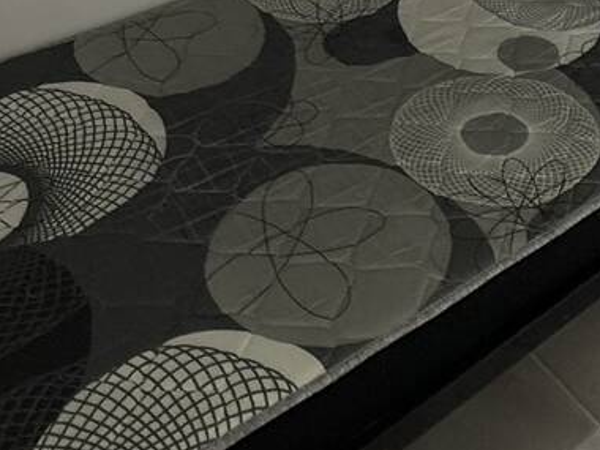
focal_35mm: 53
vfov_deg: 20.4
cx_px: 478
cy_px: -341
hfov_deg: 35.0
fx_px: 919
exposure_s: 1/120
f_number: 2.2
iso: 320
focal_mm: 2.22
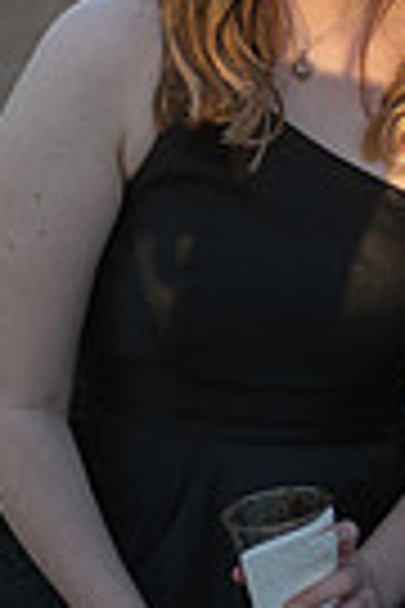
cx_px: 488
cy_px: 270
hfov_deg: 7.4
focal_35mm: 183
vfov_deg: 11.2
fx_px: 3088
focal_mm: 55
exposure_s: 1/1600
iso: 320
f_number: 2.8
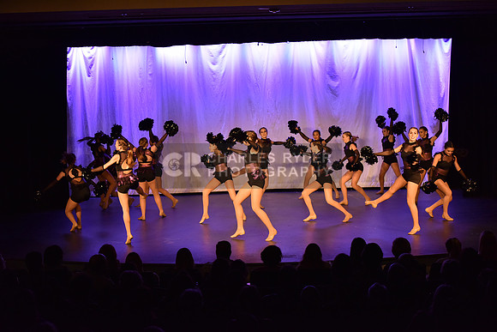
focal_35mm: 70
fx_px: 967
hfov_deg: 28.8
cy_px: 166
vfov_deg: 19.5
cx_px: 248
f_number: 4
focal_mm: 70
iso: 2000
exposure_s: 1/320
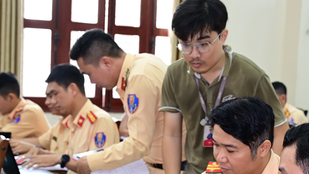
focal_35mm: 79
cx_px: 201
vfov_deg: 15.2
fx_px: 647
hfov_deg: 26.7
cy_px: 132
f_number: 5
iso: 1600
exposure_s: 1/100
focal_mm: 50
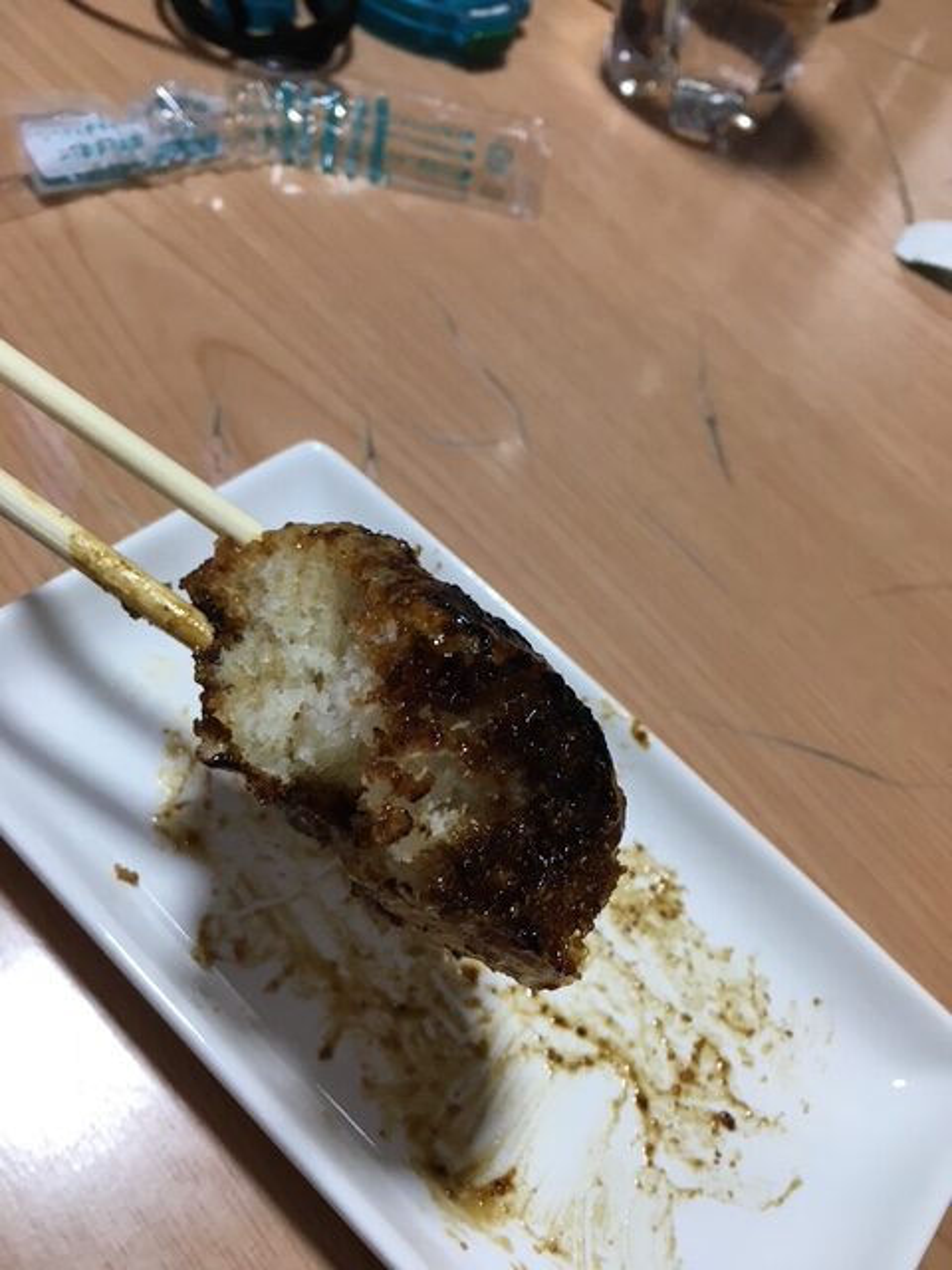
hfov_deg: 48.2
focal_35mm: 29
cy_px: 635
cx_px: 476
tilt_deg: -51.8
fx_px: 1063
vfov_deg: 61.7
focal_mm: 4.15
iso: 64
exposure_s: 1/30
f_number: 2.2
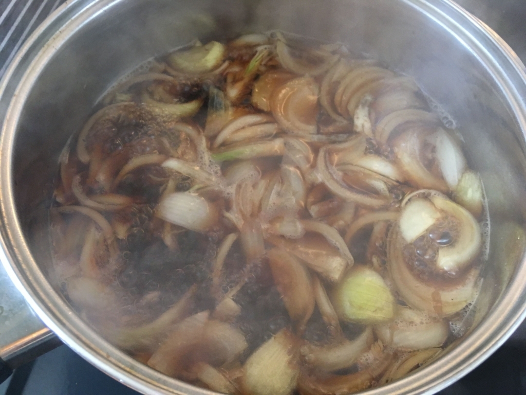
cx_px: 263
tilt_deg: -61.2
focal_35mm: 29
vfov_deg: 48.2
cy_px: 198
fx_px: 441
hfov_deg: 61.7
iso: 125
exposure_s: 1/30
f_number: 2.2
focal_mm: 4.15
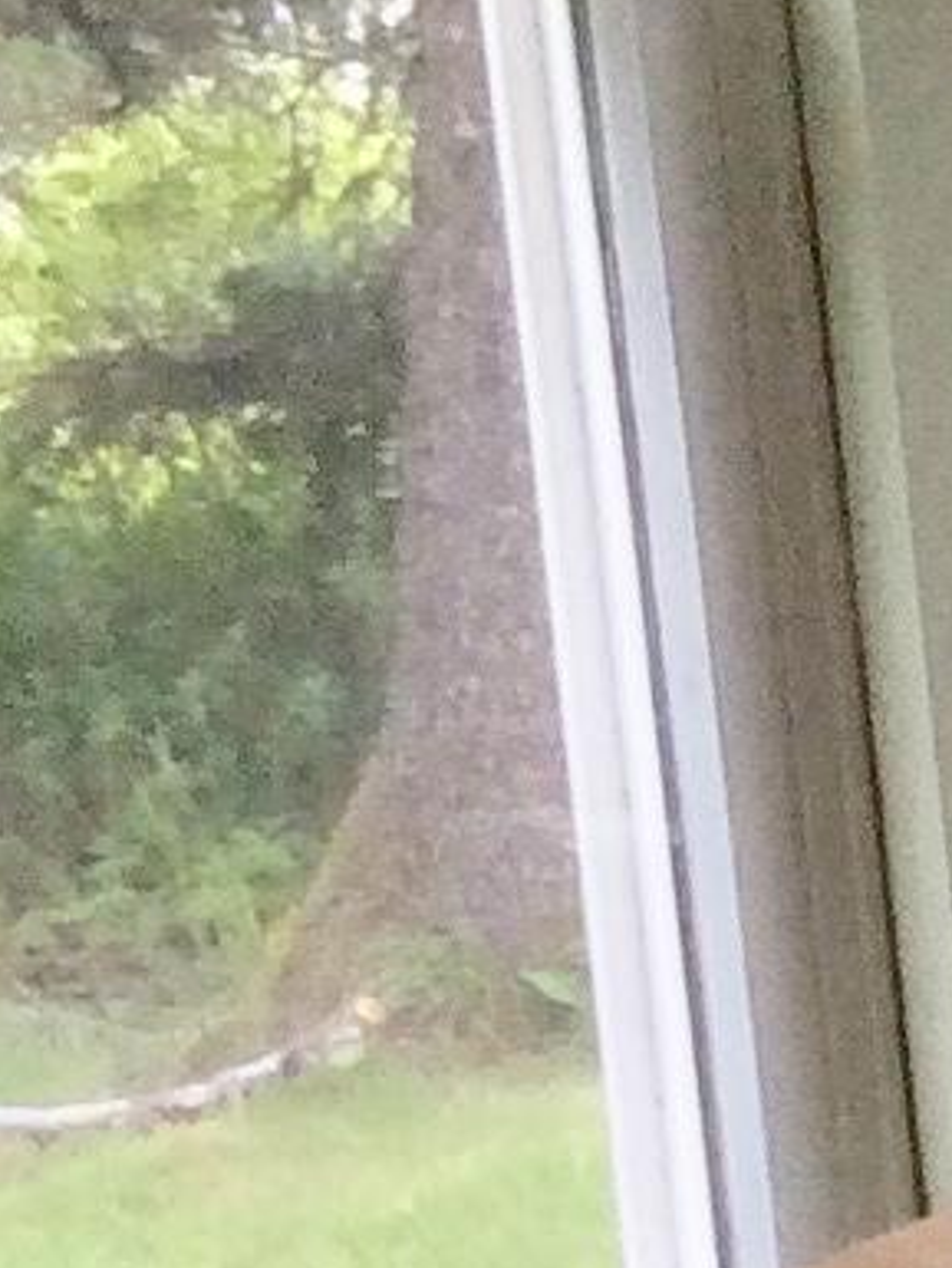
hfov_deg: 6.1
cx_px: 3416
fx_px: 7879
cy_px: 1525
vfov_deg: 9.1
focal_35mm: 215
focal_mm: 3.3
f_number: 2.4
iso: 40
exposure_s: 1/60
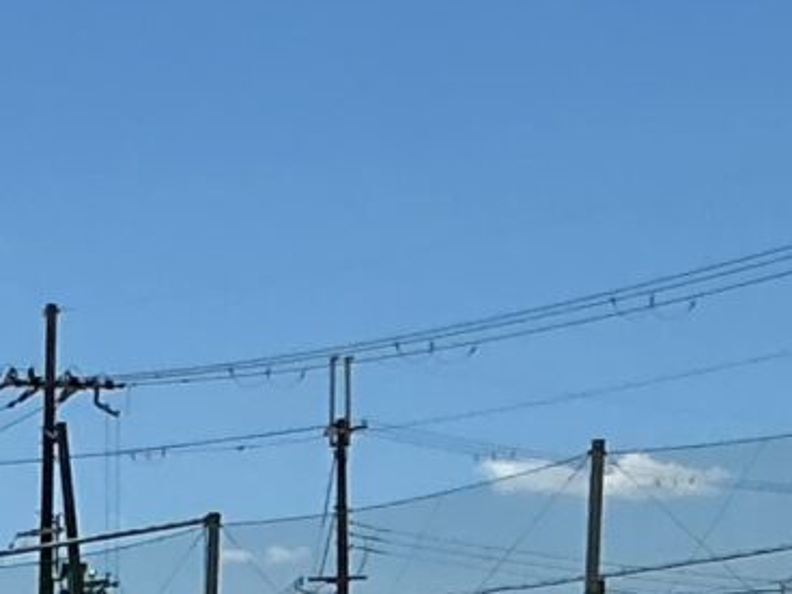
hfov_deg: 9.4
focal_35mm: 202
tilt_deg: -12.5
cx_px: -585
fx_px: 4622
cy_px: 1804
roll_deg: +0.8
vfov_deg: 6.7
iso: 25
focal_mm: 3
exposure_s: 1/5814
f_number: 1.8
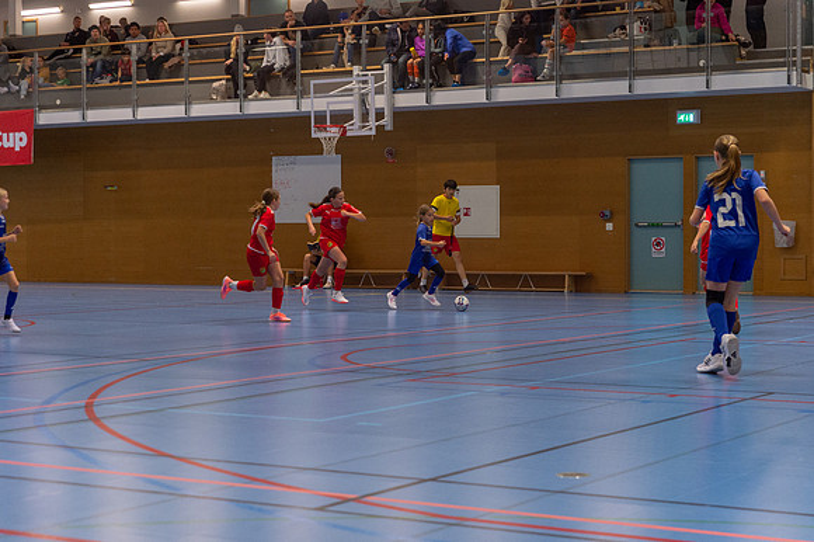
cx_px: 407
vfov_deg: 18.7
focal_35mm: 73
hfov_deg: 27.8
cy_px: 271
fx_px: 1644
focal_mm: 70
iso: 2500
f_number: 3.5
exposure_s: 1/400
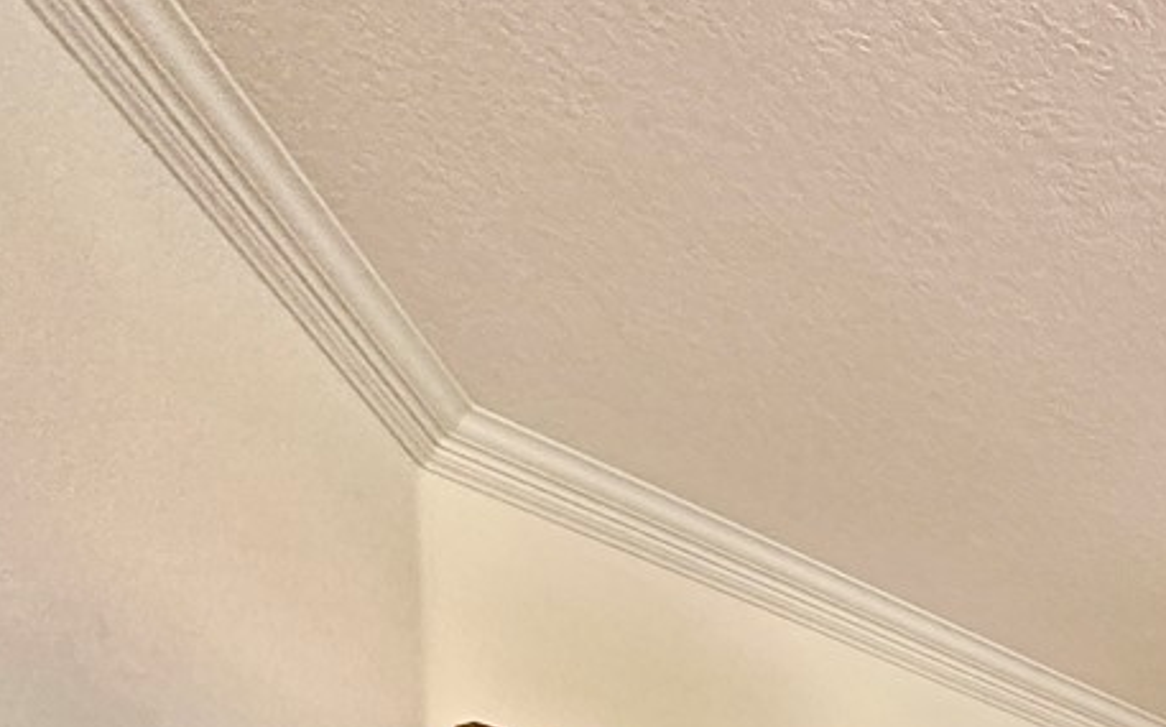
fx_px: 1651
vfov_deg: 17.7
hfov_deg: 28.7
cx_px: 1646
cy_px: 1439
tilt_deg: -1.9
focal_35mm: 52
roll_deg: -0.1
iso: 400
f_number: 2.2
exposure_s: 1/60
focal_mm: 2.22
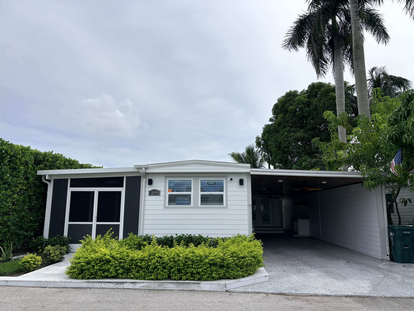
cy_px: 156
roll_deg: +0.5
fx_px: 311
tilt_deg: +9.9
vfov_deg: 53.1
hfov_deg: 67.3
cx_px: 207
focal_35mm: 26
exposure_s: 1/6993
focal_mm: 5.96
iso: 50
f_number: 1.6
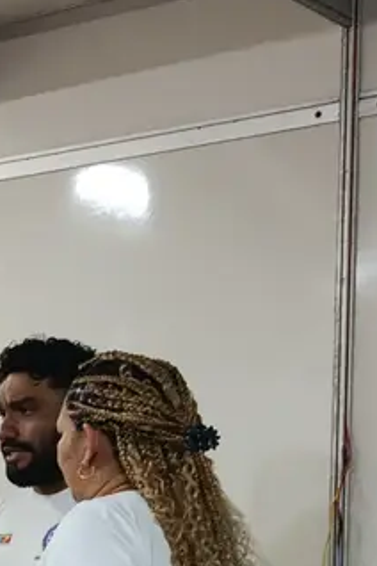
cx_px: -158
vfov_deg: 17.9
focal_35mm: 110
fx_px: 1728
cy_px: 639
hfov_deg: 12.0
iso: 1022
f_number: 1.7
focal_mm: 5.24
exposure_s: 1/60
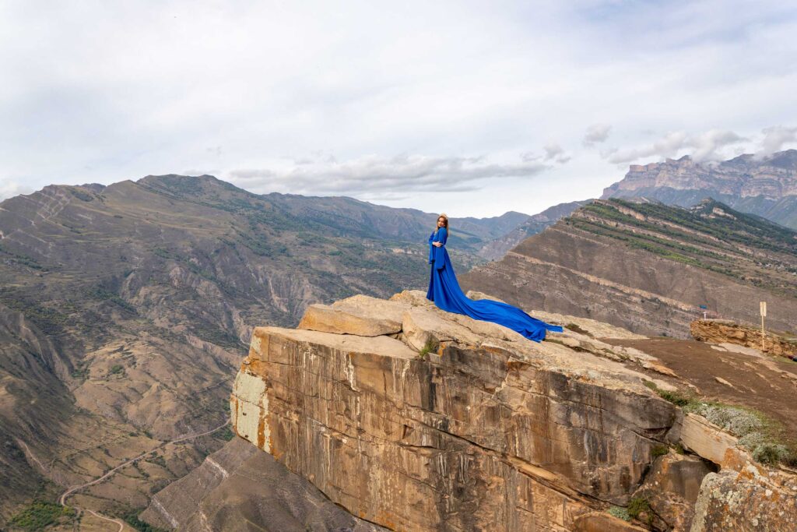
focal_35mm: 36
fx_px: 797
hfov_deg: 53.1
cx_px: 398
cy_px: 266
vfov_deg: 36.9
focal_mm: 24
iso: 100
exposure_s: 1/640
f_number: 5
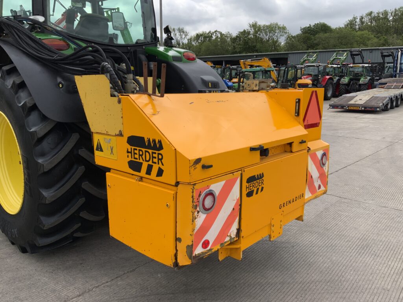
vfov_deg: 48.2
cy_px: 151
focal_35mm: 29
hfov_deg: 61.7
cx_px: 202
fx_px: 338
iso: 16
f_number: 1.8
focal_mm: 3
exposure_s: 1/1121
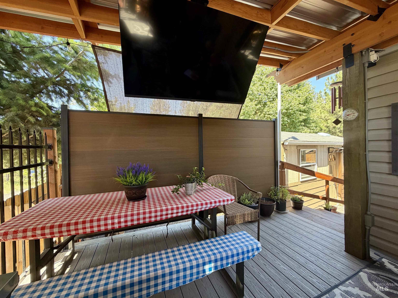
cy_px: 149
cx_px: 199
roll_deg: +0.9
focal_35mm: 14
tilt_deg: -1.1
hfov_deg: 102.1
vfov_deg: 85.7
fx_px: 161
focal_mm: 2.22
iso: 125
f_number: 2.2
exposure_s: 1/121
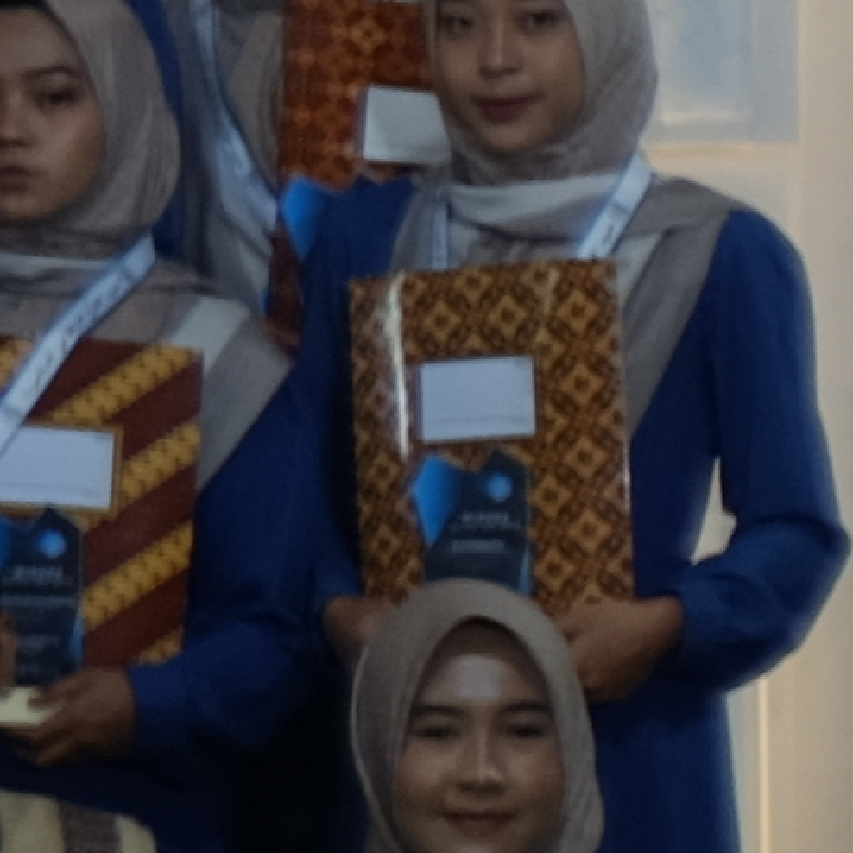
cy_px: -52
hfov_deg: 2.7
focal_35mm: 632
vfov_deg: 2.8
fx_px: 17620
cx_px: -3315
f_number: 2
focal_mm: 50
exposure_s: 1/125
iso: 320
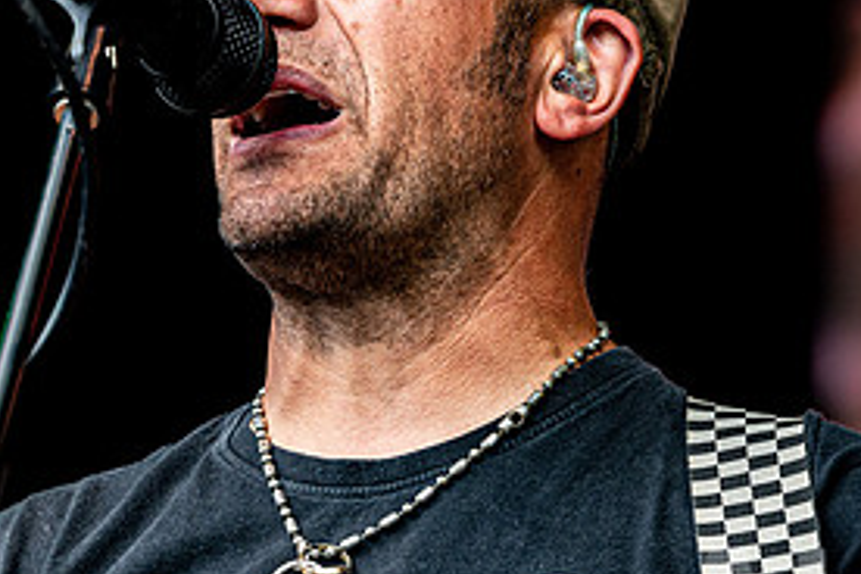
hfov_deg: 4.2
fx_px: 11862
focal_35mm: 496
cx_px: 394
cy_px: 197
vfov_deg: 2.8
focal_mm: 200
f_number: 5
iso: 500
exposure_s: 1/800
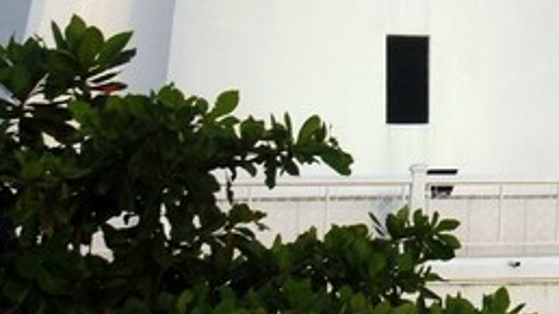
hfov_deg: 8.3
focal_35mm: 239
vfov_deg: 5.0
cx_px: 1316
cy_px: -377
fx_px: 3538
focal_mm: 29
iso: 250
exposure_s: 1/250
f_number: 6.3
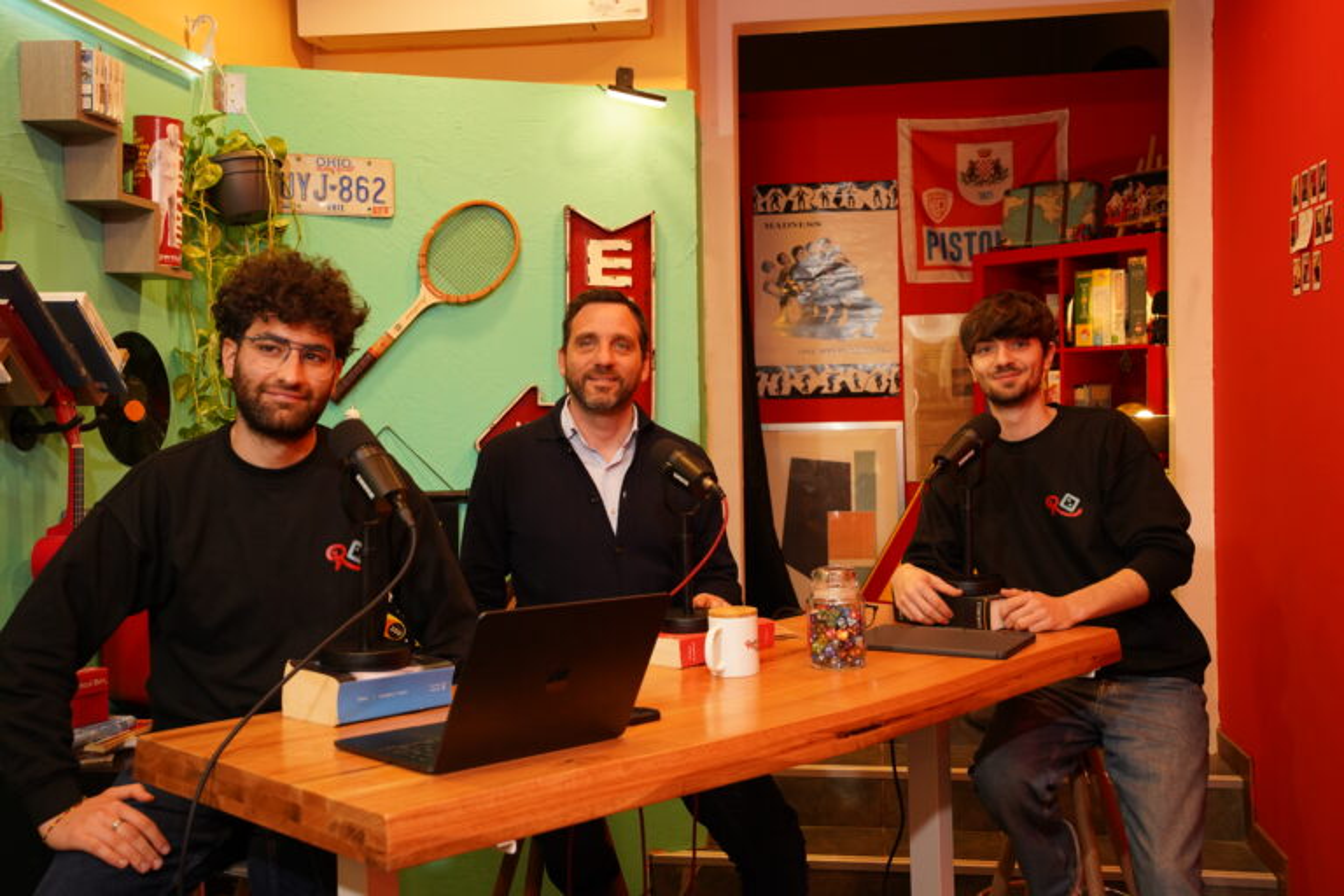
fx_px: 1344
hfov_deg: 53.1
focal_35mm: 36
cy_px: 448
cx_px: 672
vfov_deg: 36.9
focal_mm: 36
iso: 1600
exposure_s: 1/100
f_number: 5.6
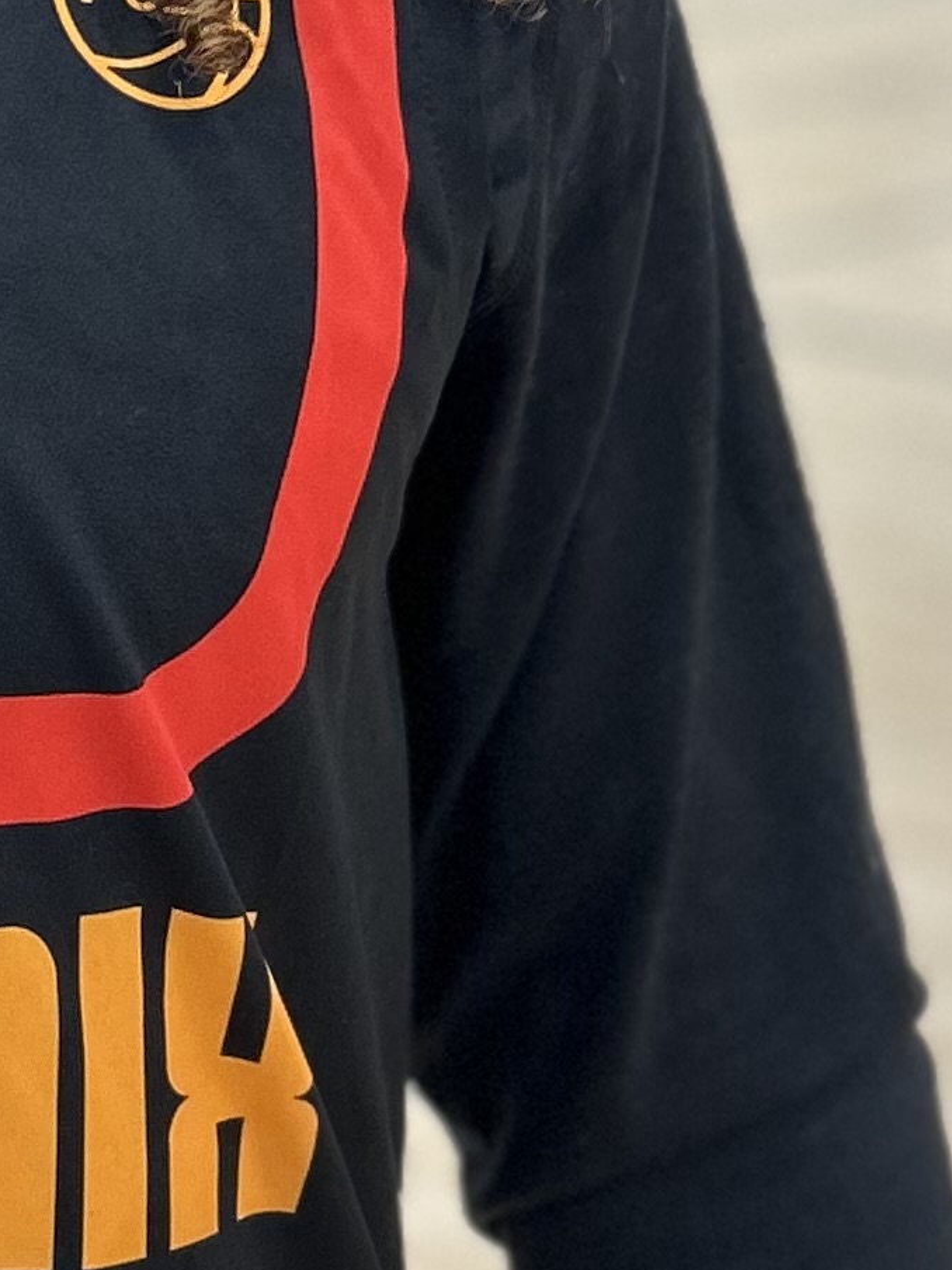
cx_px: -176
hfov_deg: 12.5
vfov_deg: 16.9
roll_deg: +1.0
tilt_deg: -13.1
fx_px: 4254
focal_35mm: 116
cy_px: 336
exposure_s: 1/120
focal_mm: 5.7
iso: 125
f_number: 1.5
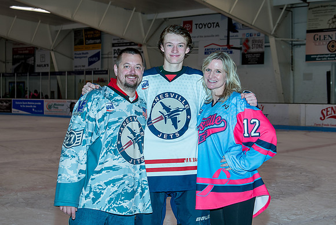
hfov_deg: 32.2
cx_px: 179
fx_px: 583
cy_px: 101
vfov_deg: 21.8
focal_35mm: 62
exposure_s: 1/200
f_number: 4.5
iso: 200
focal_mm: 36
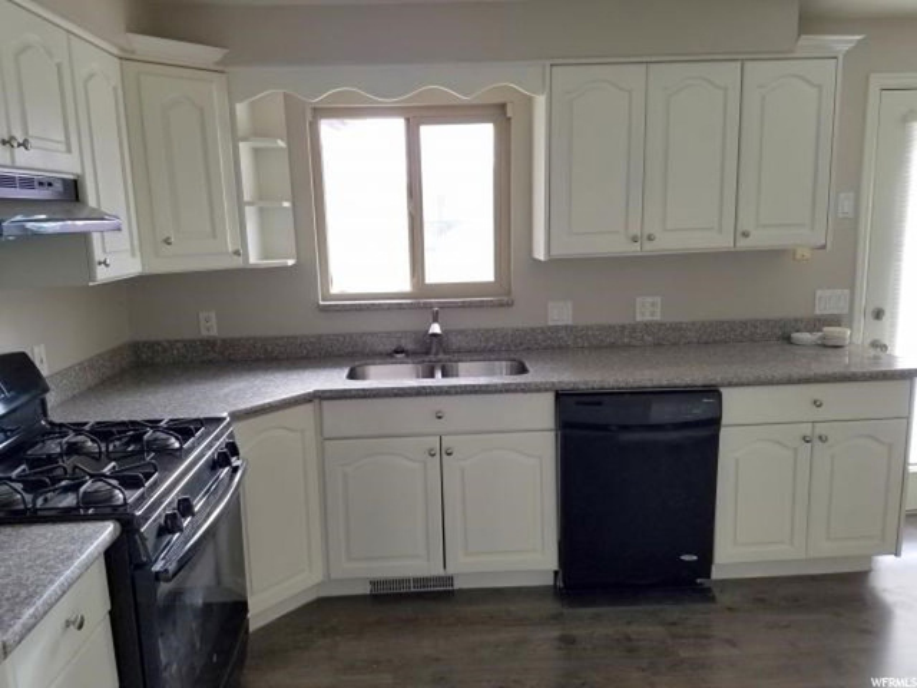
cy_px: 344
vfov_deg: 53.1
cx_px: 458
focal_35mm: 26
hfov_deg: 67.3
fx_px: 689
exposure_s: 1/60
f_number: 1.7
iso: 64
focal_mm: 4.2
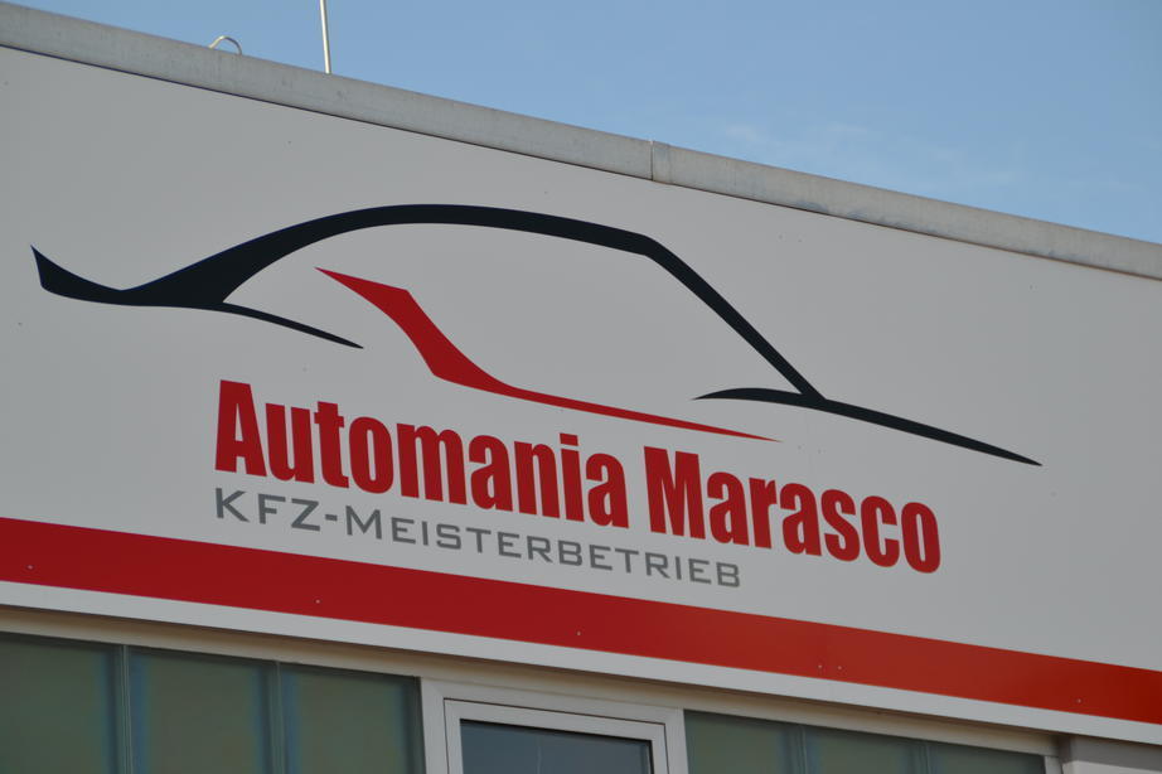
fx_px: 5082
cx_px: 581
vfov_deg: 8.7
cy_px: 387
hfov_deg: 13.0
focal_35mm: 158
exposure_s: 1/500
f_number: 6
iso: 160
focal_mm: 105
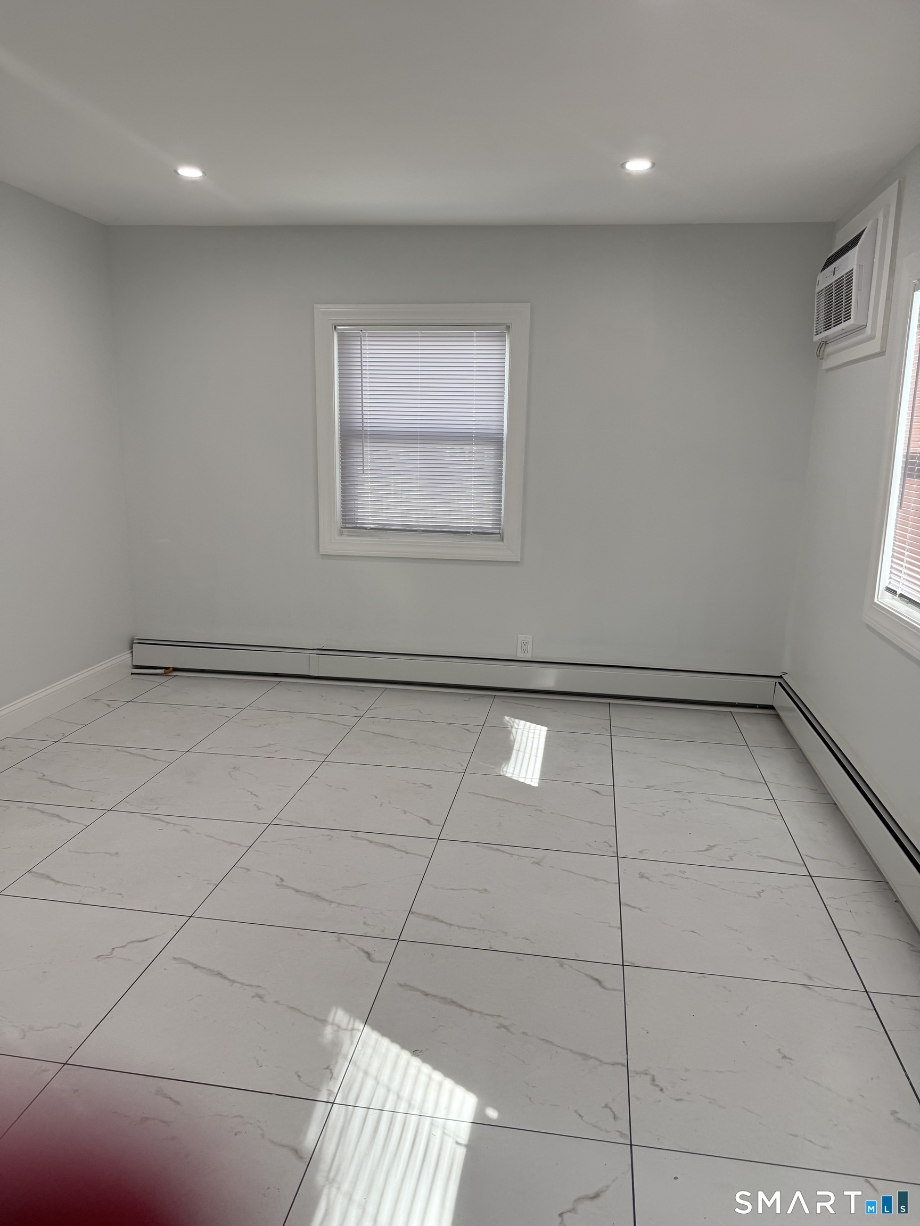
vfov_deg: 71.6
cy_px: 613
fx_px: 850
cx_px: 460
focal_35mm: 24
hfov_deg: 56.8
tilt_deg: -10.2
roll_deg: -2.2
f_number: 1.78
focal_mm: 6.76
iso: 100
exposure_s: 1/223
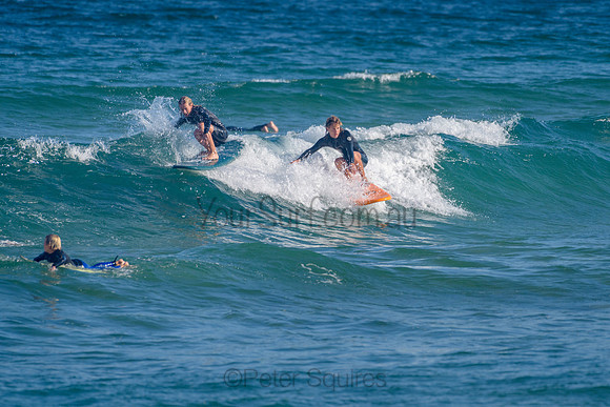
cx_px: 337
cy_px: 165
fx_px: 10393
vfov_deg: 2.2
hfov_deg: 3.4
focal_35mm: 613
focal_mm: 500
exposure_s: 1/2000
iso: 280
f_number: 5.6
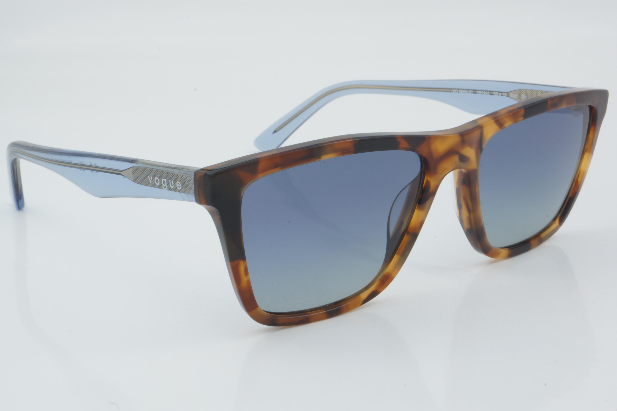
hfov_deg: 27.0
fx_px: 1285
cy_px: 206
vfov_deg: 18.2
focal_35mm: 75
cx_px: 308
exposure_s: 1/3
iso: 100
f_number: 32
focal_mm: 50
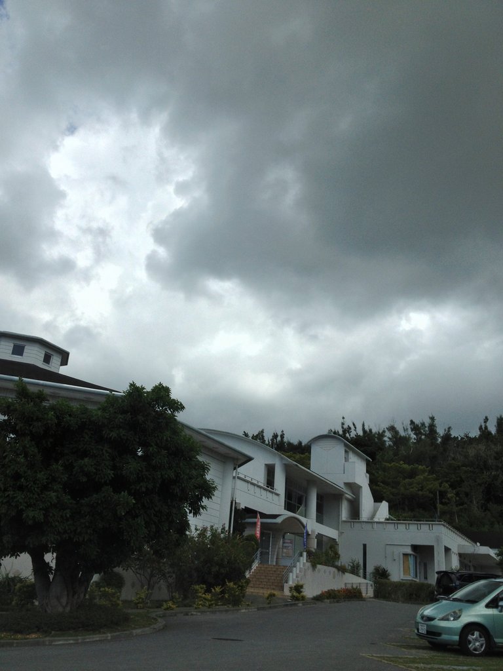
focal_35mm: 35
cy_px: 336
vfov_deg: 52.6
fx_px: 678
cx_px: 252
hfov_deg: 40.7
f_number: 2.4
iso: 50
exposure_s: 1/3067
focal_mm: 4.28
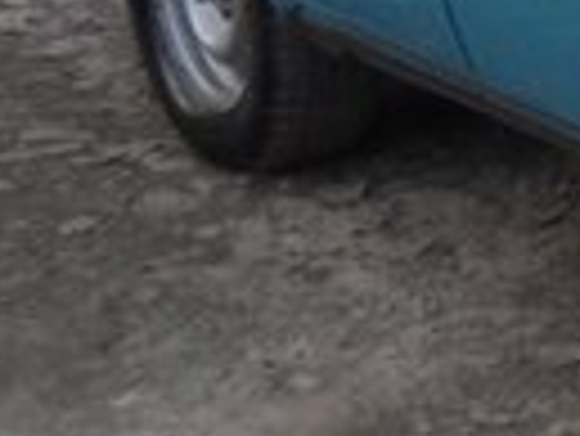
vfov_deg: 8.2
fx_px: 3002
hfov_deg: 9.8
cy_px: -70
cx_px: 1376
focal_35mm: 179
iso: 80
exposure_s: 1/45
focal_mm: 6.3
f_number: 3.5
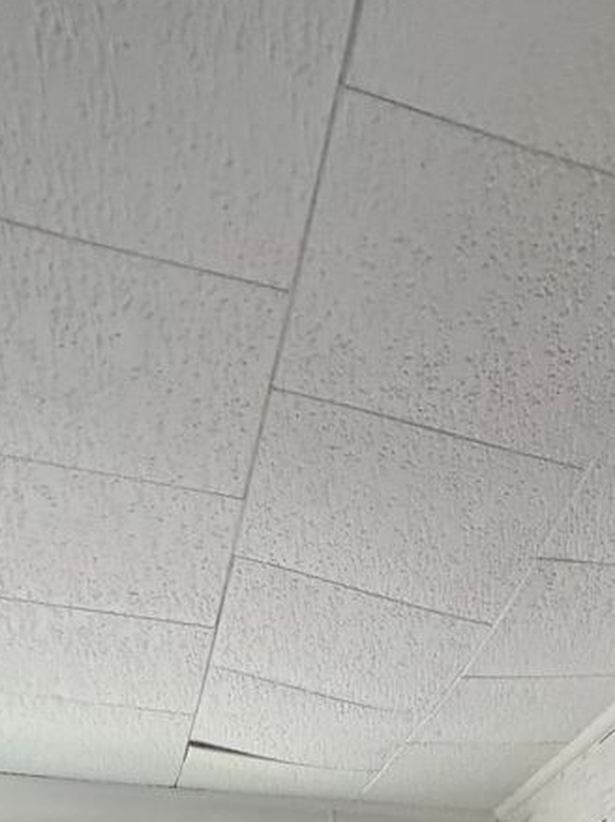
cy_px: 1366
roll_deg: +3.1
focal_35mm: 48
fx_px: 1138
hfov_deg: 27.7
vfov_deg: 24.6
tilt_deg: -11.1
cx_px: 668
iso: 320
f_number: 2.2
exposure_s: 1/121
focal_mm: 2.22
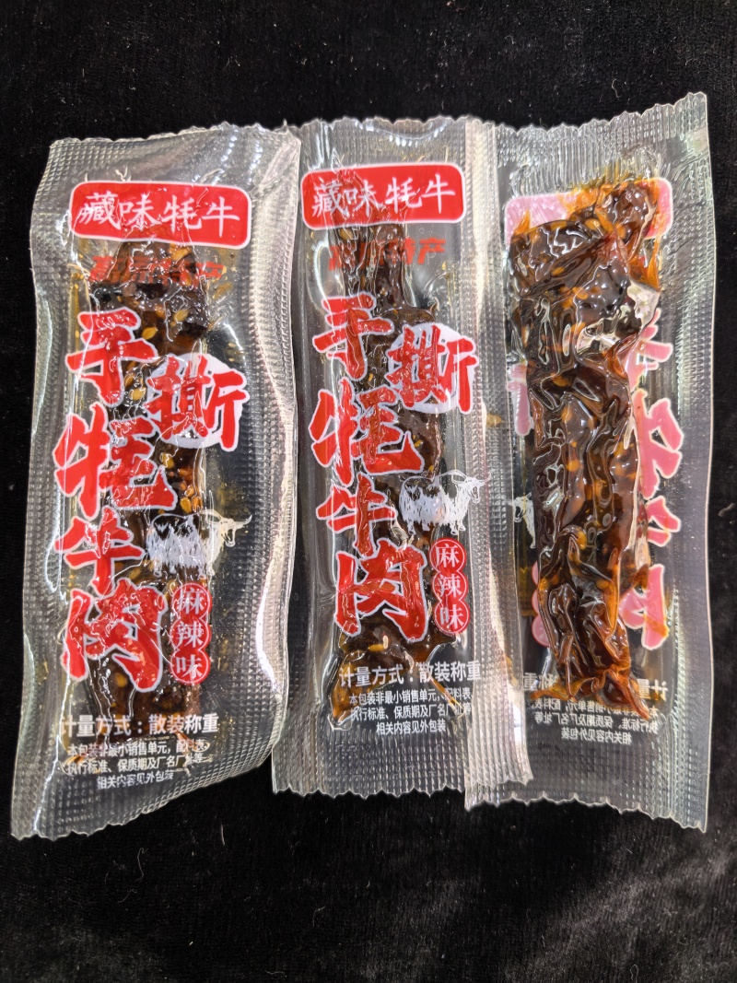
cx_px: 368
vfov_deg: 71.6
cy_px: 492
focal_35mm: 24
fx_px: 681
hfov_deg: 56.8
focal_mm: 6.98
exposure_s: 1/50
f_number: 2
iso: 160
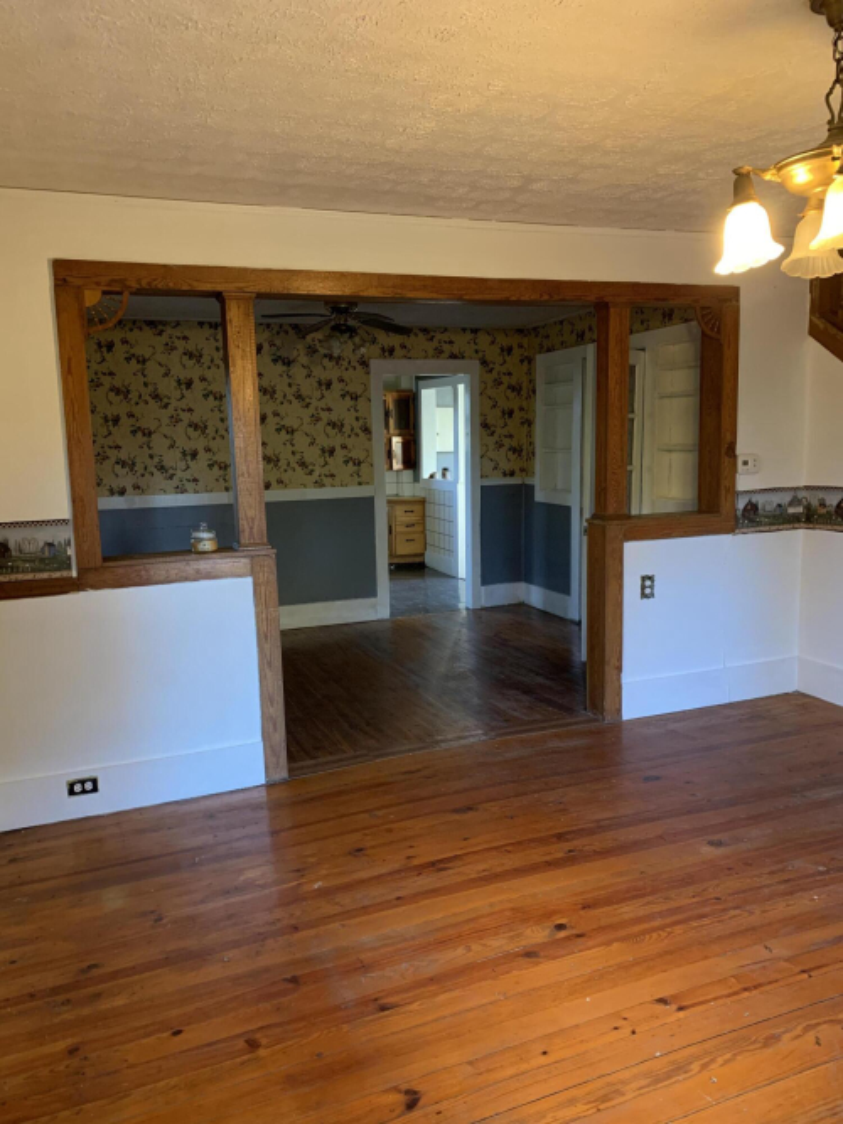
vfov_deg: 67.3
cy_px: 562
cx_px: 422
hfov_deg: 53.0
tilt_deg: -7.7
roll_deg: +1.7
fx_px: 845
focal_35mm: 26
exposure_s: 1/40
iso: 320
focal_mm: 4.25
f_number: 1.8
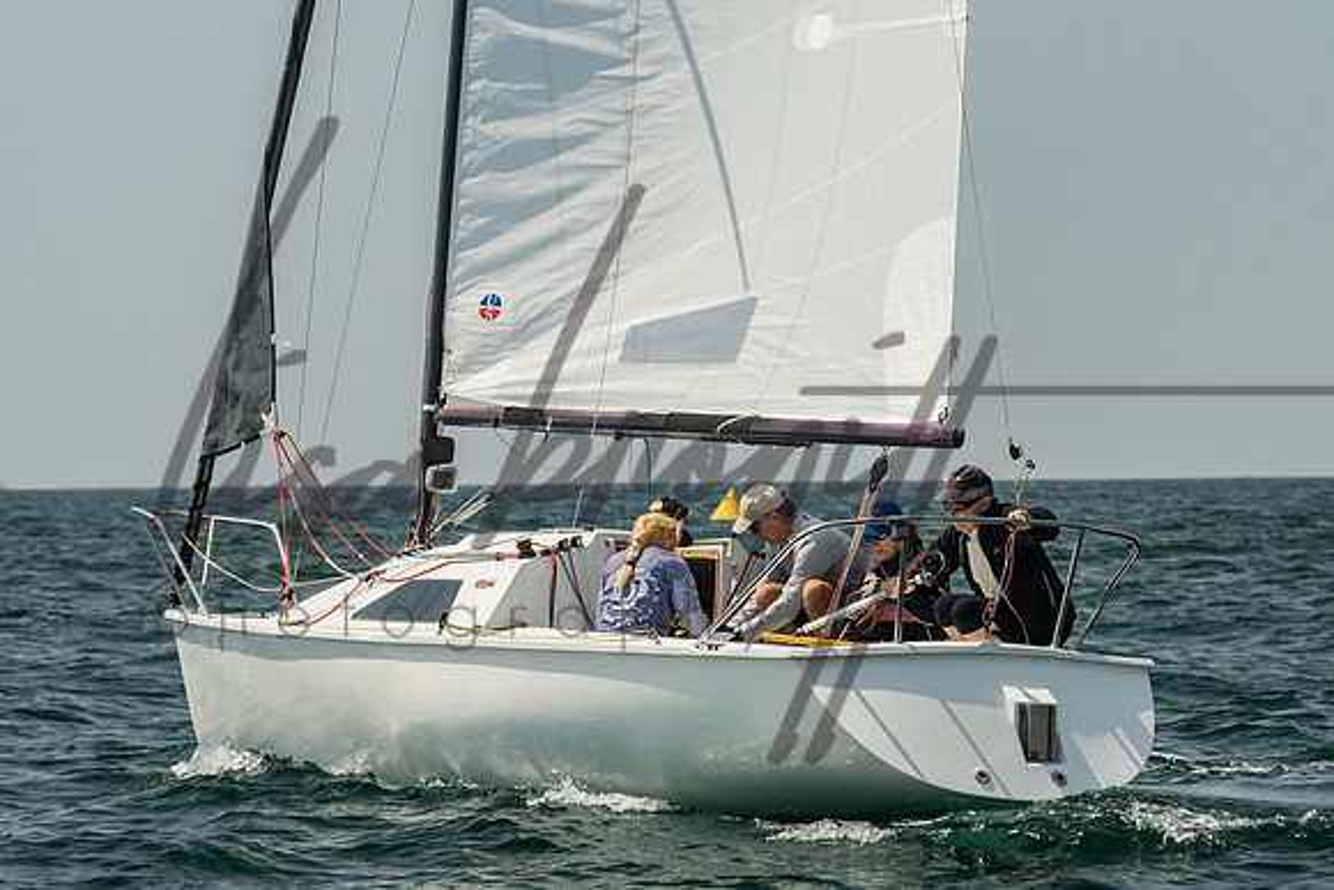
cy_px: 364
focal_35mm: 227
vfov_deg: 6.1
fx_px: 8407
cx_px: 723
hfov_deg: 9.1
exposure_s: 1/800
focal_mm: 115
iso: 320
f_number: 6.3
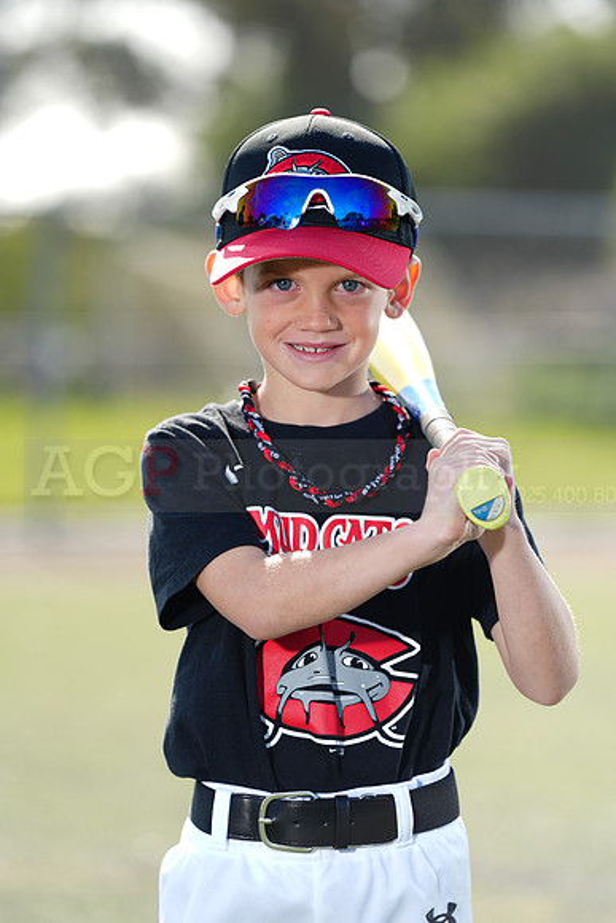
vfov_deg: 10.3
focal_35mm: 200
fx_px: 5130
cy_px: 462
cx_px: 308
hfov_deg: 6.9
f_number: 4.5
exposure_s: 1/250
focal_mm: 200
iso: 64
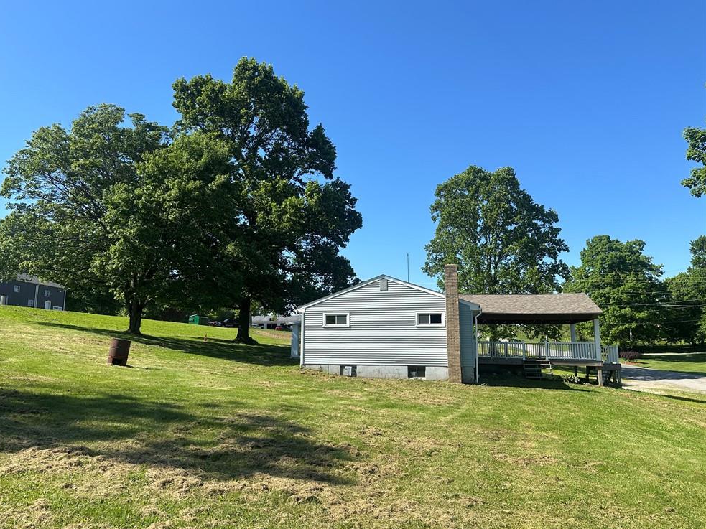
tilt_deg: +9.5
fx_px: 510
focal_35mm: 25
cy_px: 263
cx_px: 339
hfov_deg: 69.4
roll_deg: -0.5
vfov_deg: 54.9
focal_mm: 6.86
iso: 80
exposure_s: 1/3058
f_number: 1.78
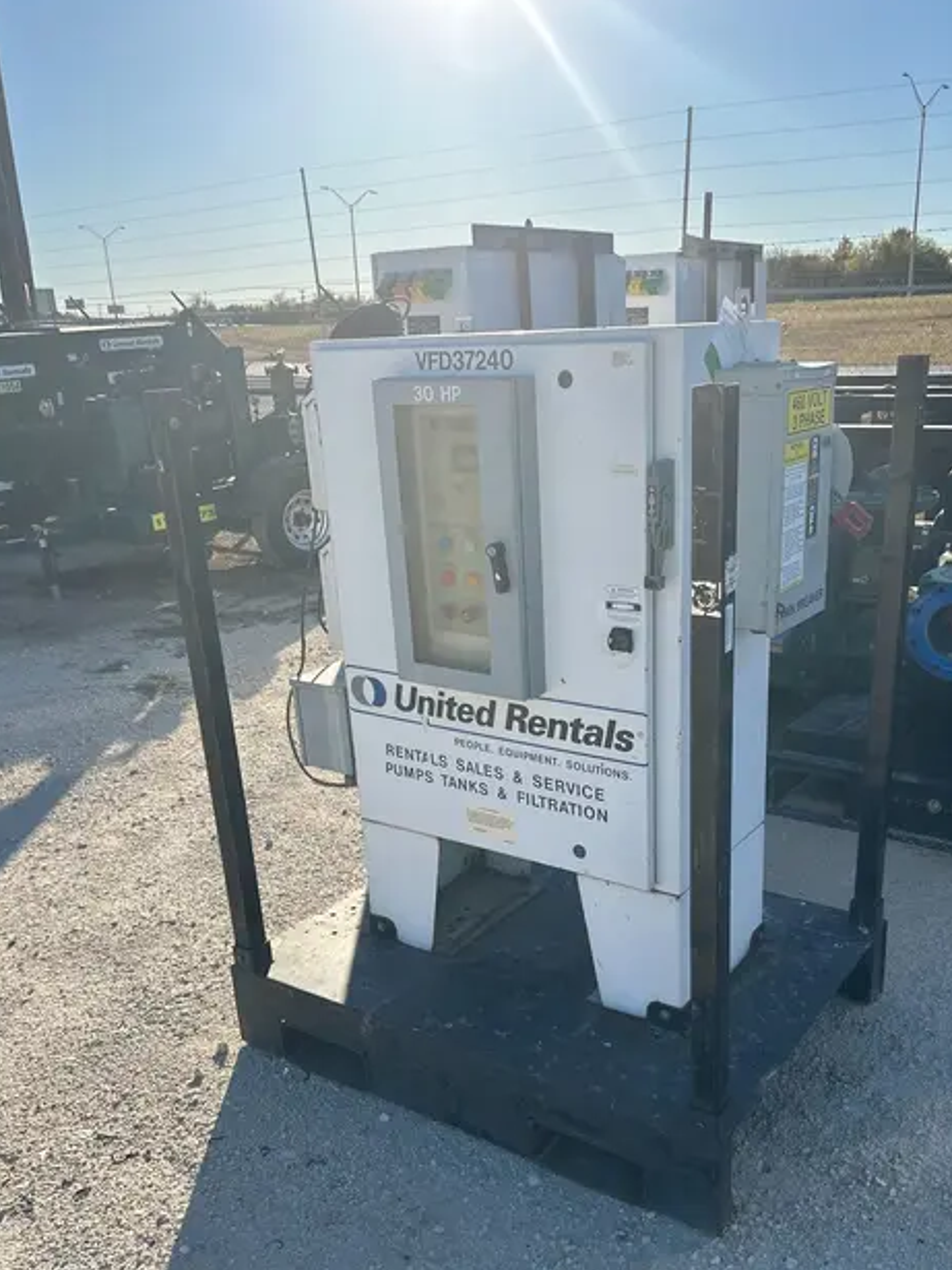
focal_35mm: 31
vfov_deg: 58.0
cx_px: 541
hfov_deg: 45.3
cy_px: 747
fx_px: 1137
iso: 50
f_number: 1.5
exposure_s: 1/3356
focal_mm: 5.7
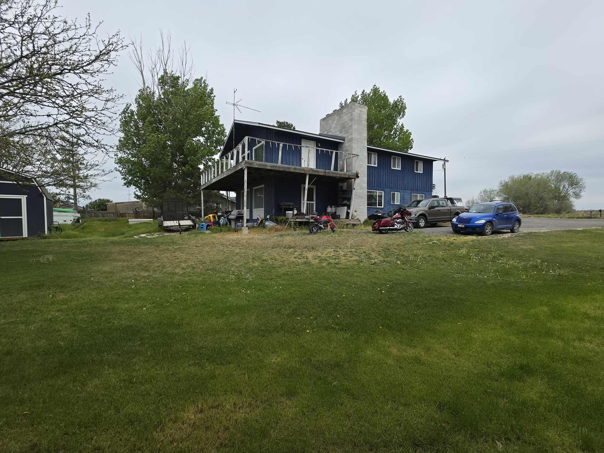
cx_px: 326
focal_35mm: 15
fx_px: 262
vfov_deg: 81.8
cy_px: 227
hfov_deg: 98.0
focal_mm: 2.2
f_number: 1.9
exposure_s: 1/965
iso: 16
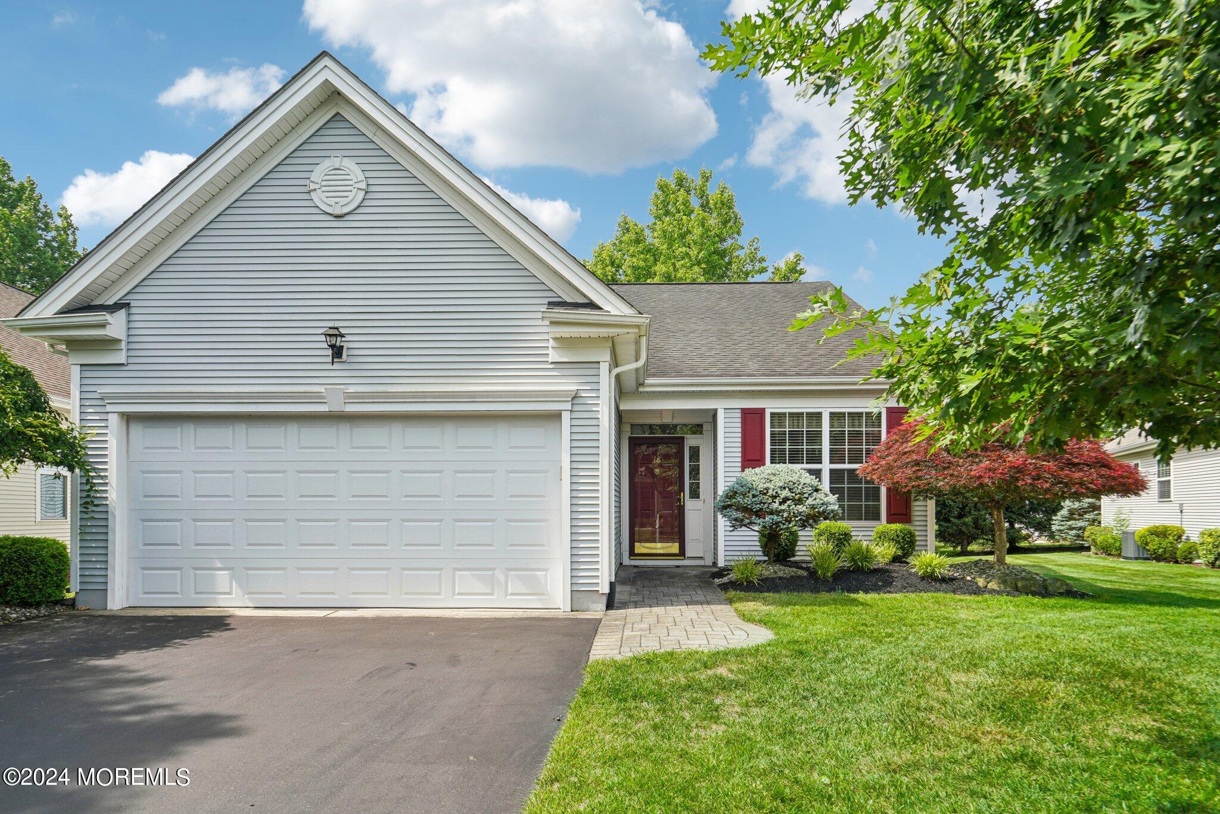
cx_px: 610
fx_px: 746
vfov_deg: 57.2
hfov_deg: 78.6
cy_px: 407
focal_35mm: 22
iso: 100
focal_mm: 22
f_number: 8
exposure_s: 1/50
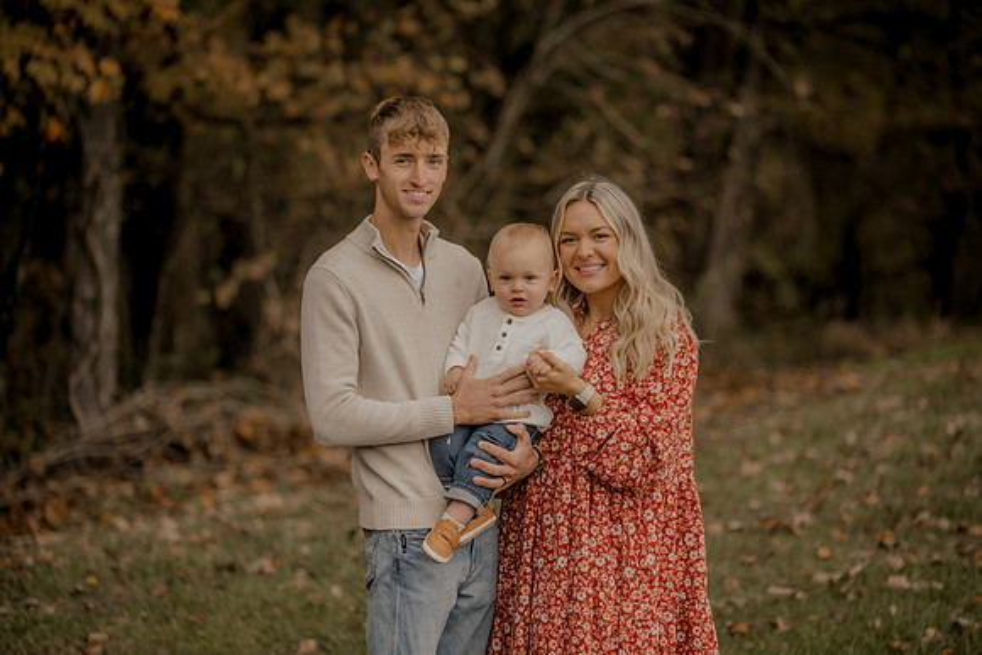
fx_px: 3956
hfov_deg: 14.2
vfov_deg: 9.5
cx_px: 491
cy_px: 328
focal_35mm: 145
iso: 250
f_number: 2.8
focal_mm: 145
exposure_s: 1/125
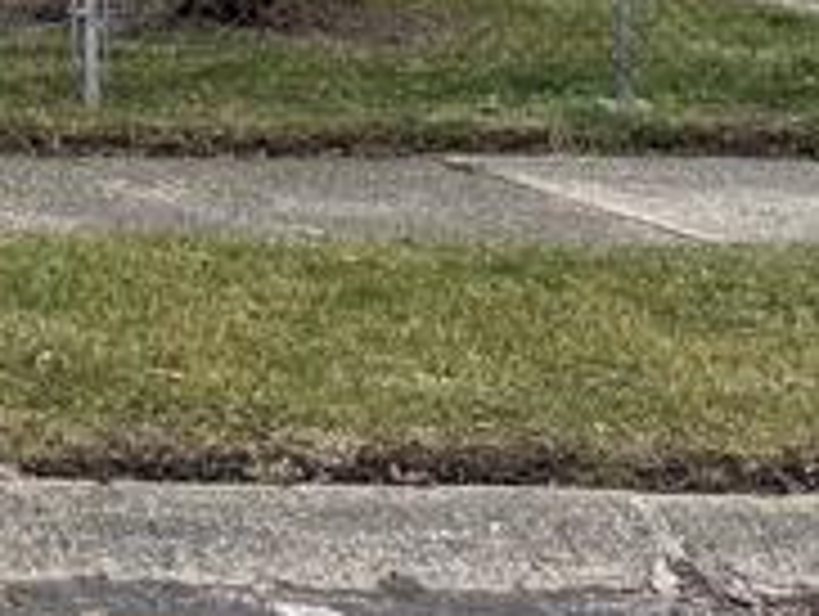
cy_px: -549
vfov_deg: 10.3
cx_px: -1260
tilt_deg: +3.5
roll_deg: -1.0
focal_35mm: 135
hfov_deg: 11.5
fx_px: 3198
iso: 100
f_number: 1.78
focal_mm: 6.76
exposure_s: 1/1553
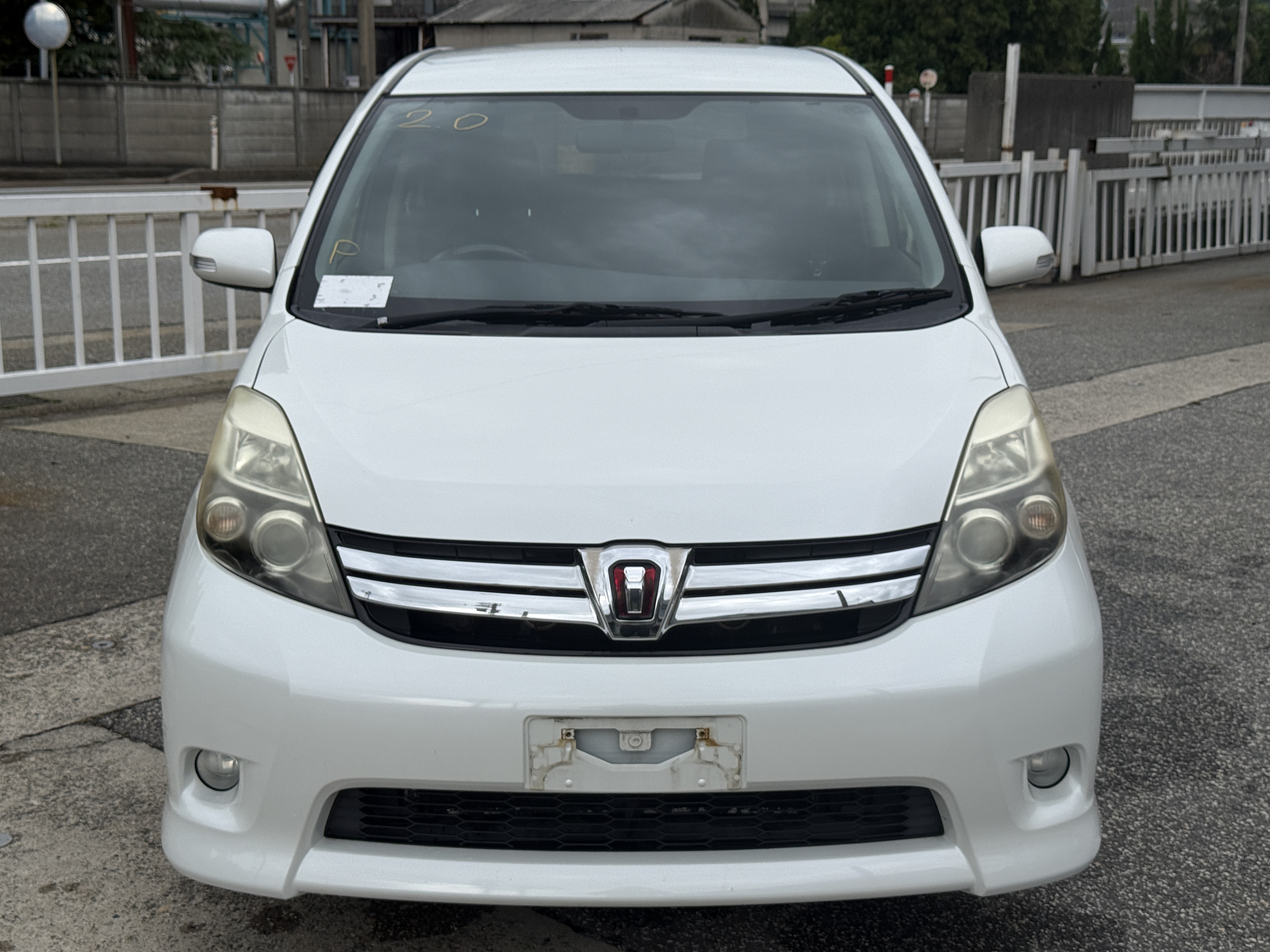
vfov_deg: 30.3
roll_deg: -1.1
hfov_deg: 39.7
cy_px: 476
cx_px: 635
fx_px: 1761
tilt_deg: -11.6
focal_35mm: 48
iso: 64
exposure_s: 1/5587
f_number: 1.78
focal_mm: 6.76
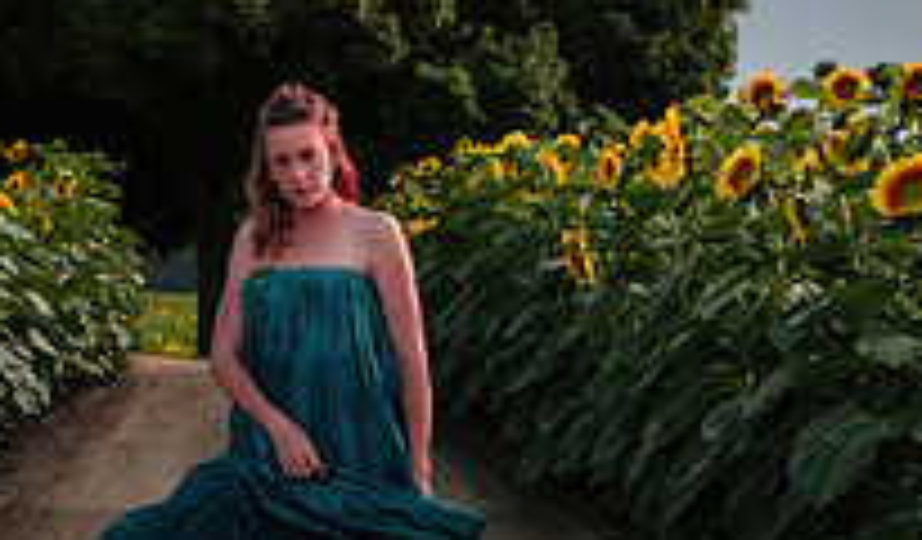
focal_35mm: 129
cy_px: 171
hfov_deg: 16.3
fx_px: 3185
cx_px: 135
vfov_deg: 9.7
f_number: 5
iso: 64
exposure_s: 1/160
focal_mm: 44
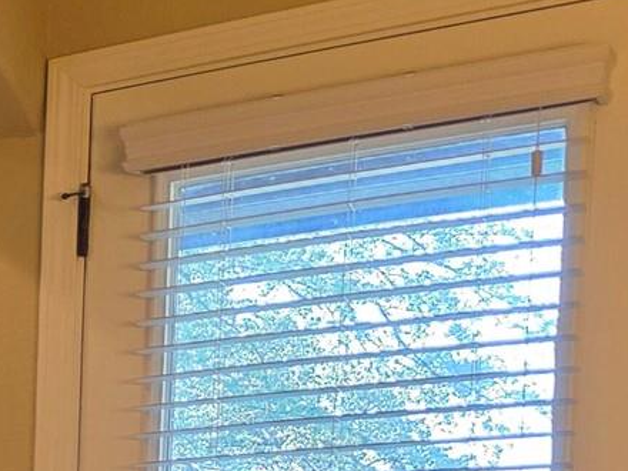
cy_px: 855
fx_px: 1941
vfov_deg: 12.6
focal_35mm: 107
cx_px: -785
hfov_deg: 14.0
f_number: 1.8
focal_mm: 5.4
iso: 200
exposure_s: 1/120
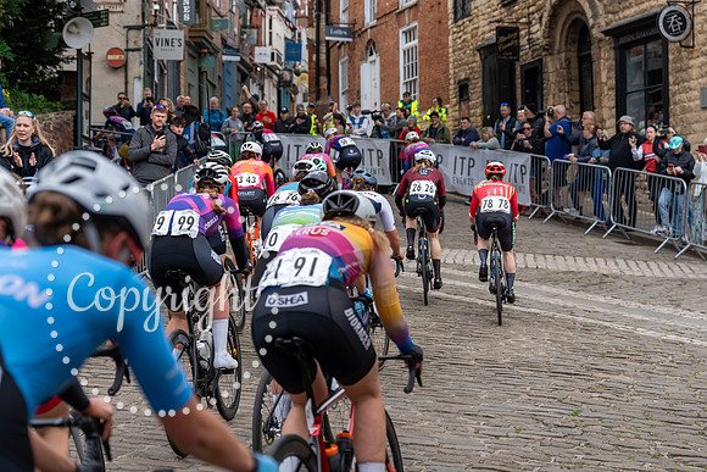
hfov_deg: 28.8
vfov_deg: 19.5
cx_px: 354
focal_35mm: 70
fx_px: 1375
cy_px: 236
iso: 400
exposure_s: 1/1000
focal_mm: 70
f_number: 4
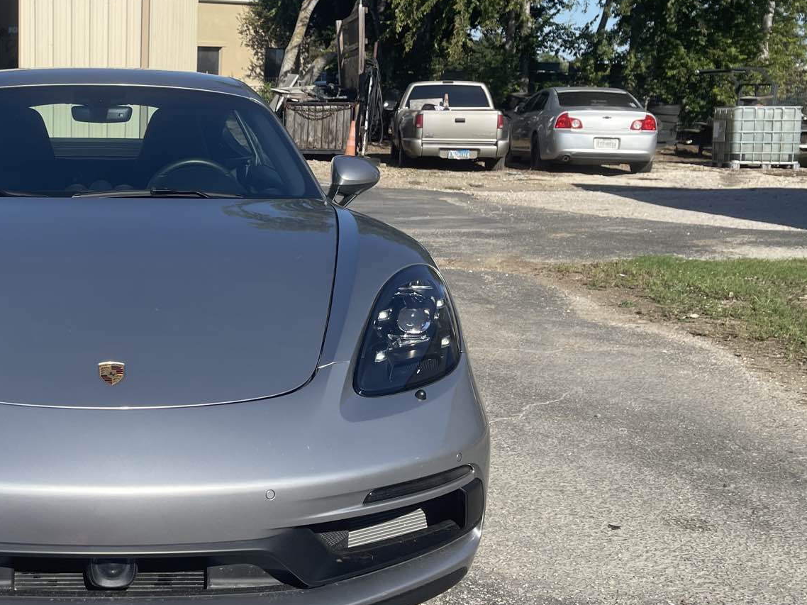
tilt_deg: -7.6
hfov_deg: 39.8
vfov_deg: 32.0
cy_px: 217
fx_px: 1049
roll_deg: -0.2
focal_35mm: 45
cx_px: 122
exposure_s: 1/4049
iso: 32
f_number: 1.6
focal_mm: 5.1
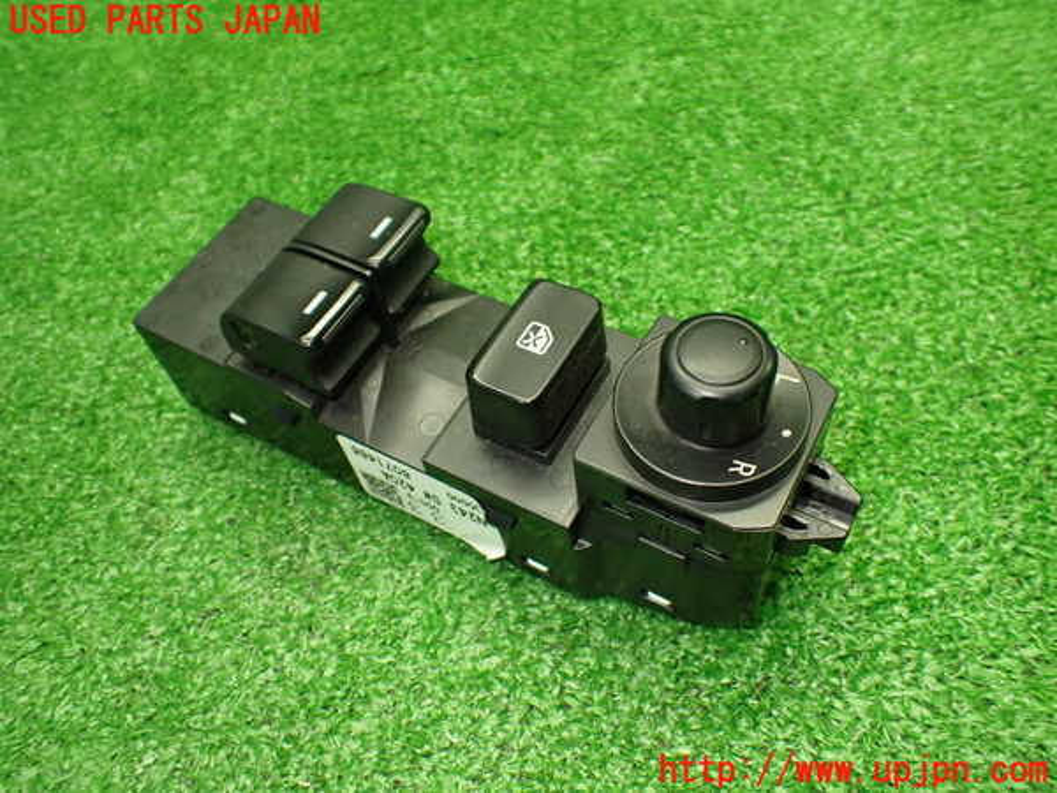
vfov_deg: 46.8
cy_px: 396
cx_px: 528
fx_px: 916
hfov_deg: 60.0
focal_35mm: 30
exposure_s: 1/125
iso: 800
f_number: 2.3
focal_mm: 5.4
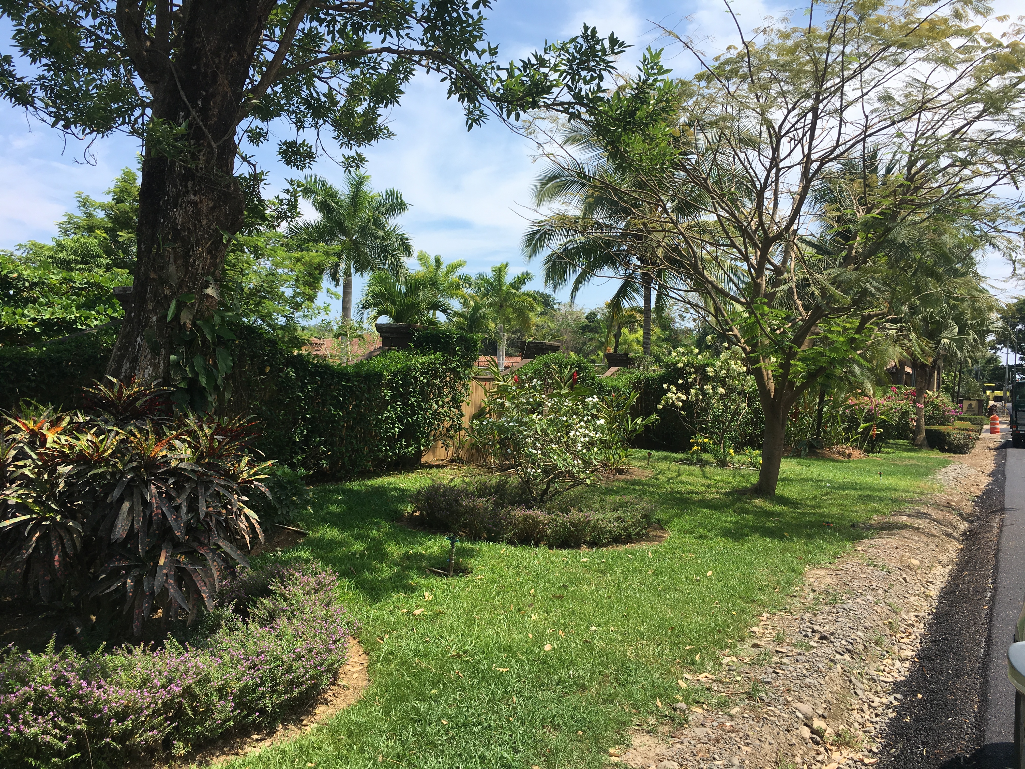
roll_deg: -2.7
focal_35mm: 29
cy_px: 384
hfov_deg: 61.7
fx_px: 859
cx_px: 512
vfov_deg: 48.2
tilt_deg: +1.1
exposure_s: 1/1374
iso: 25
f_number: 2.2
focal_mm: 4.15
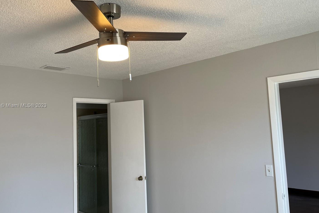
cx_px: 156
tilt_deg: +5.1
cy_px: 106
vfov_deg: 42.3
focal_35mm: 31
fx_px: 275
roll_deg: +2.9
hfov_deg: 60.3
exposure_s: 1/120
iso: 80
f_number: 1.6
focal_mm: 4.2
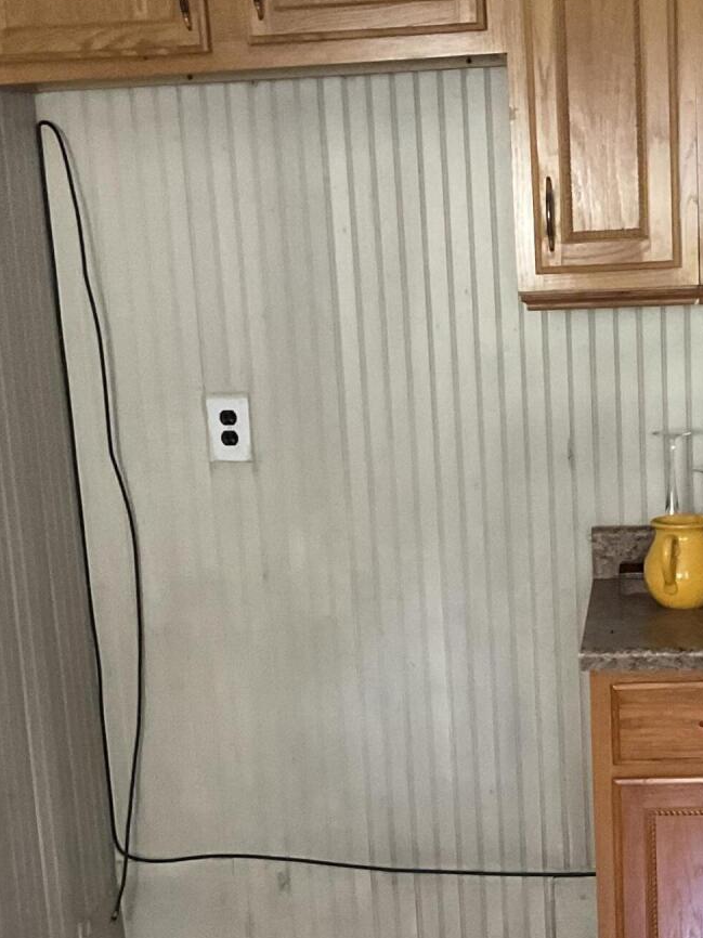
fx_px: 1815
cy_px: 677
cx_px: 533
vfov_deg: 28.6
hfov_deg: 21.7
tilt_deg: -11.2
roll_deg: +1.4
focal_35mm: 67
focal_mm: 3
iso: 320
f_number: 1.8
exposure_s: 1/30
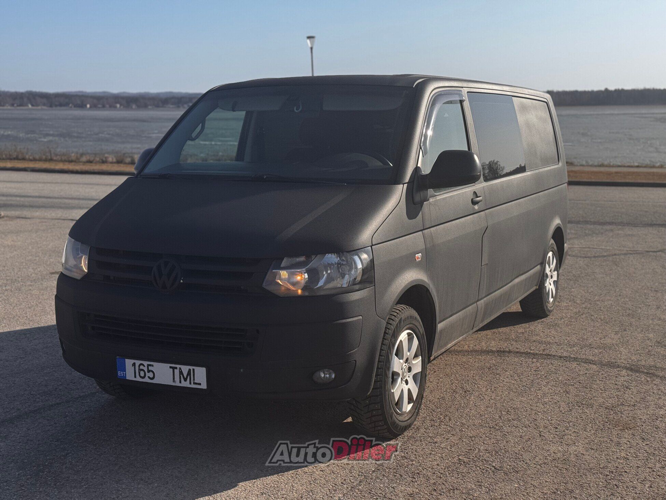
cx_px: 333
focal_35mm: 48
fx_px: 924
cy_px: 250
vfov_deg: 30.3
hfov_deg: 39.7
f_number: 1.78
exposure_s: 1/4049
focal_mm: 6.76
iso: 64
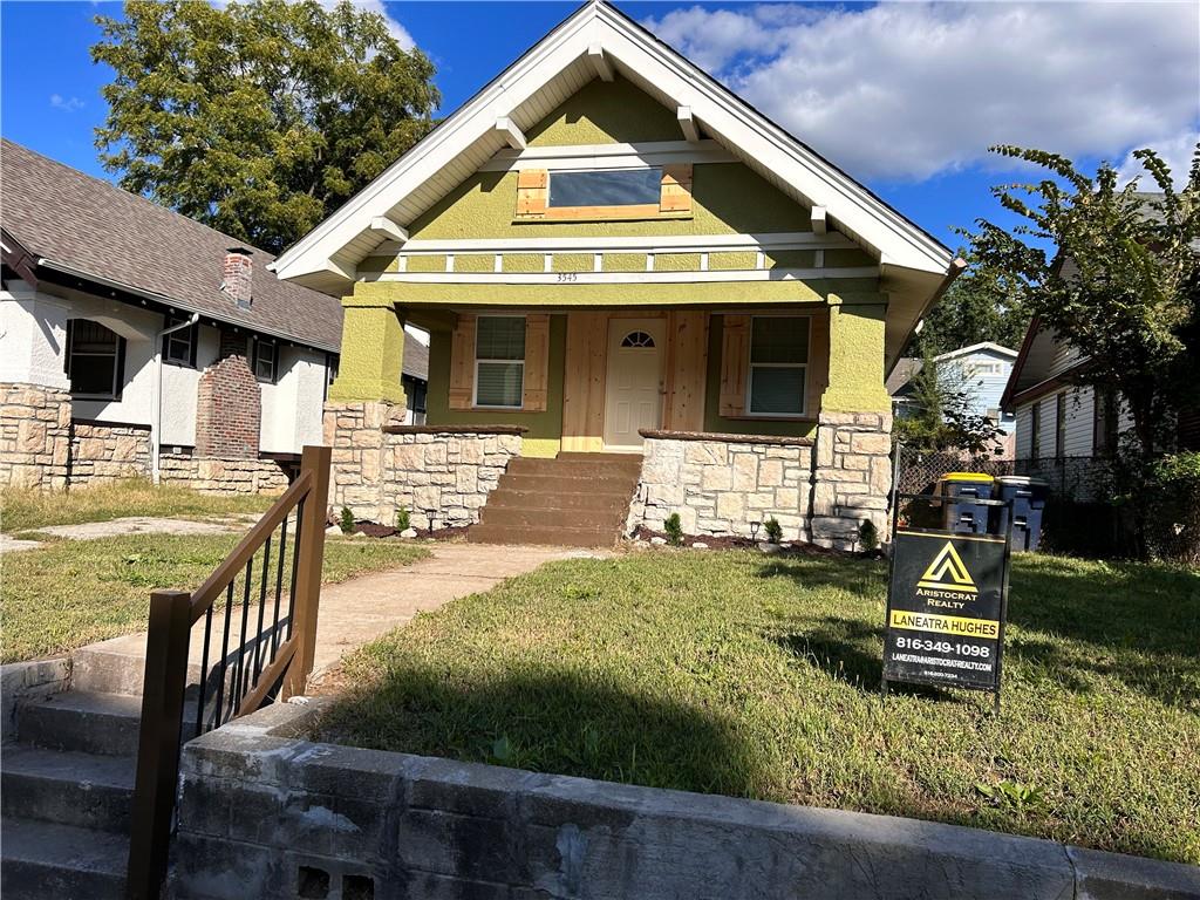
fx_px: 901
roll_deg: -2.8
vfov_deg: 53.1
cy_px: 450
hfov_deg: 67.3
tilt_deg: +1.8
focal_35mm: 26
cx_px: 600
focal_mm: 5.7
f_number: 1.5
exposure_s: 1/5319
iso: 50
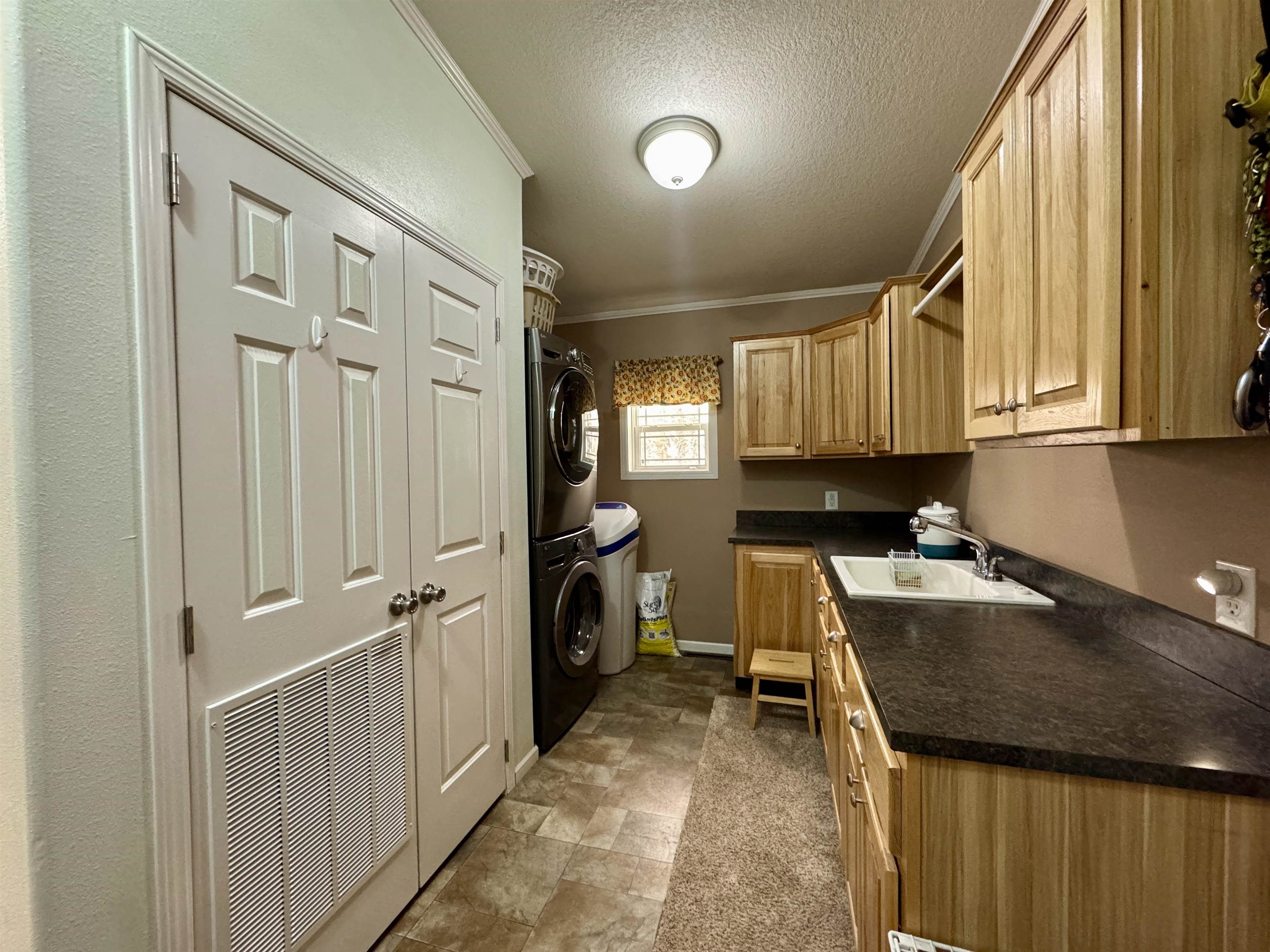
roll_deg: +0.5
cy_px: 476
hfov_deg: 102.1
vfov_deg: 85.7
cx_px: 635
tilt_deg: -2.0
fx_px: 514
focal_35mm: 14
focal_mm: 2.22
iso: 640
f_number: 2.2
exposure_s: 1/60
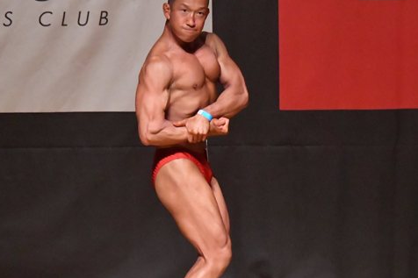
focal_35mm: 464
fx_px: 5385
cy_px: 170
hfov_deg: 4.4
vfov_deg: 3.0
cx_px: 165
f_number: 5.6
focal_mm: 190
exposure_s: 1/400
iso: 12800
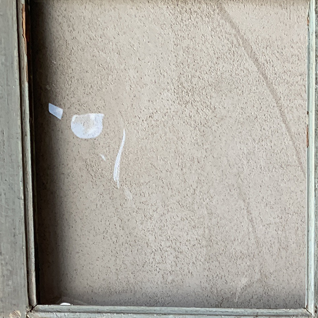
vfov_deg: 15.1
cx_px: 339
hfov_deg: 16.8
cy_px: 557
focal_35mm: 101
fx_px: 1050
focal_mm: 4.25
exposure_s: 1/227
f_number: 1.8
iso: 25
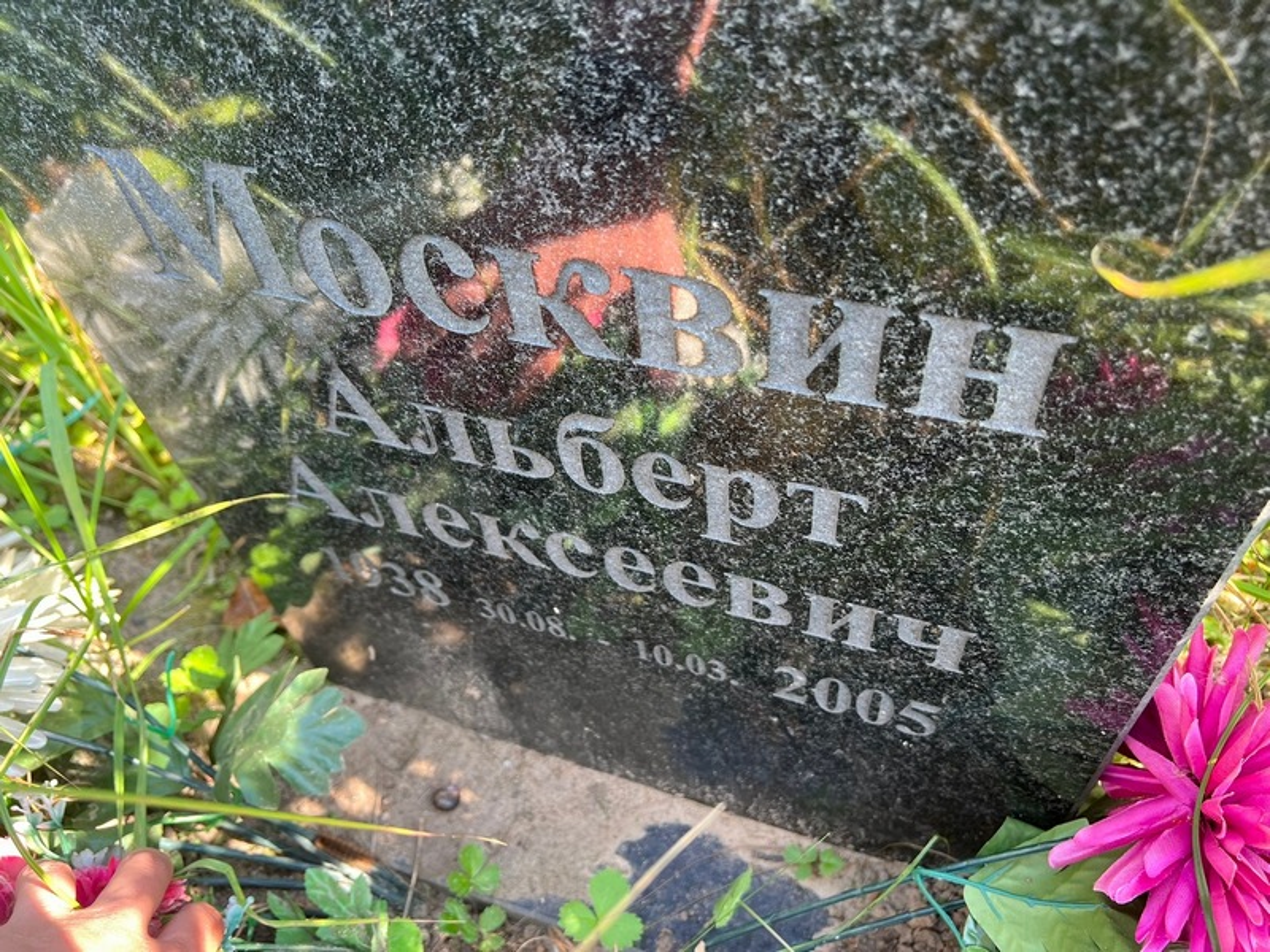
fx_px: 954
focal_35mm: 26
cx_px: 635
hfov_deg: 67.3
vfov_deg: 53.1
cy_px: 476
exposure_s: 1/121
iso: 50
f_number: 1.5
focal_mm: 5.7
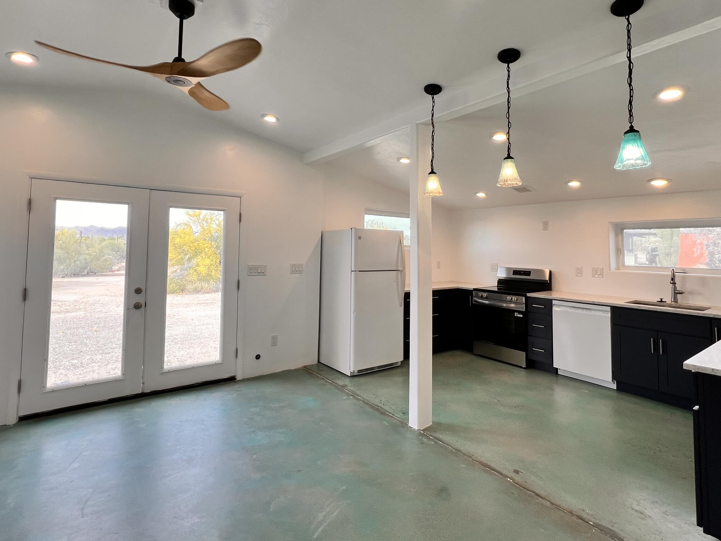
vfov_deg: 74.3
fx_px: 354
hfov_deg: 91.0
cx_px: 360
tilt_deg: +3.4
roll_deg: -0.5
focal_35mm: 17
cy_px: 231
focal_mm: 1.57
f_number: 1.8
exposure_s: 1/120
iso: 50
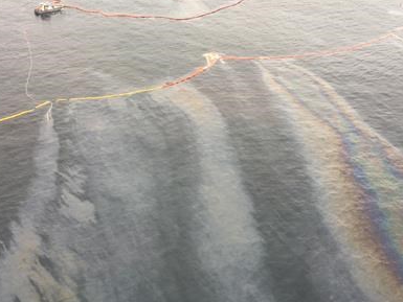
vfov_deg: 29.5
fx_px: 571
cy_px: 198
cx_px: 175
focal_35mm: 49
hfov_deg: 38.8
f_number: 2.2
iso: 32
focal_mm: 4.15
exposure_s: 1/120
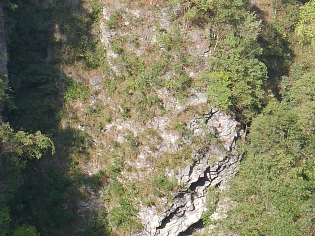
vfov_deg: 7.1
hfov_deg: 9.5
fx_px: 1894
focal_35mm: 208
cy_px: 145
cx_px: 202
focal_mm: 23
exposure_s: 1/160
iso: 200
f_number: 6.3
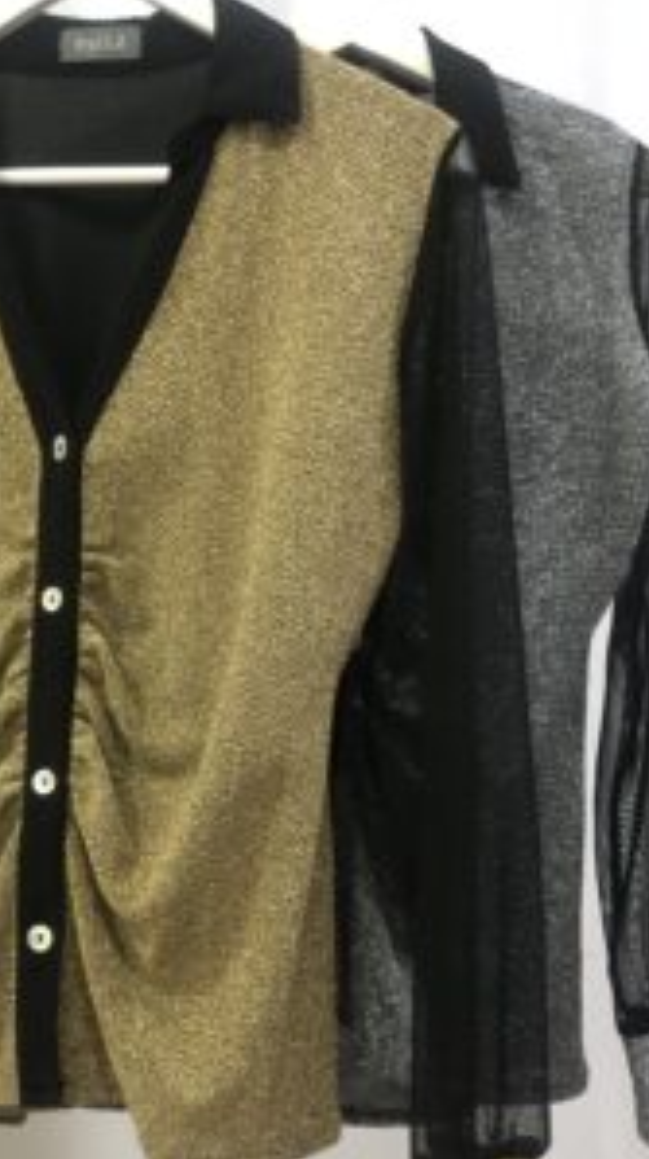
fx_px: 1258
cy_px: 638
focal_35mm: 41
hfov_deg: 28.7
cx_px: 206
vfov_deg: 49.4
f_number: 1.8
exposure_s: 1/15
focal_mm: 3.99
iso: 80
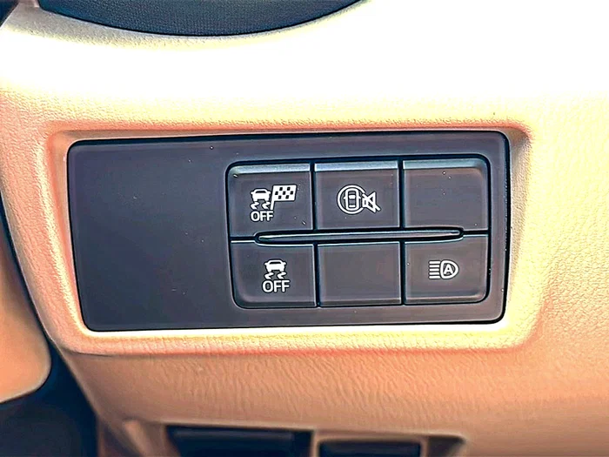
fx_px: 827
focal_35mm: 47
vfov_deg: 30.9
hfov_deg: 40.4
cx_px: 304
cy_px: 228
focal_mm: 6.86
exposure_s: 1/155
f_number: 1.78
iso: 125
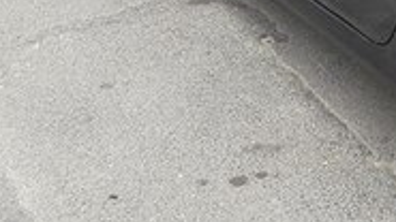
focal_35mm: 109
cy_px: -174
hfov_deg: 18.0
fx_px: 1144
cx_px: 552
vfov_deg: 10.5
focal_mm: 3.7
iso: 40
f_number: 1.9
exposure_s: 1/442
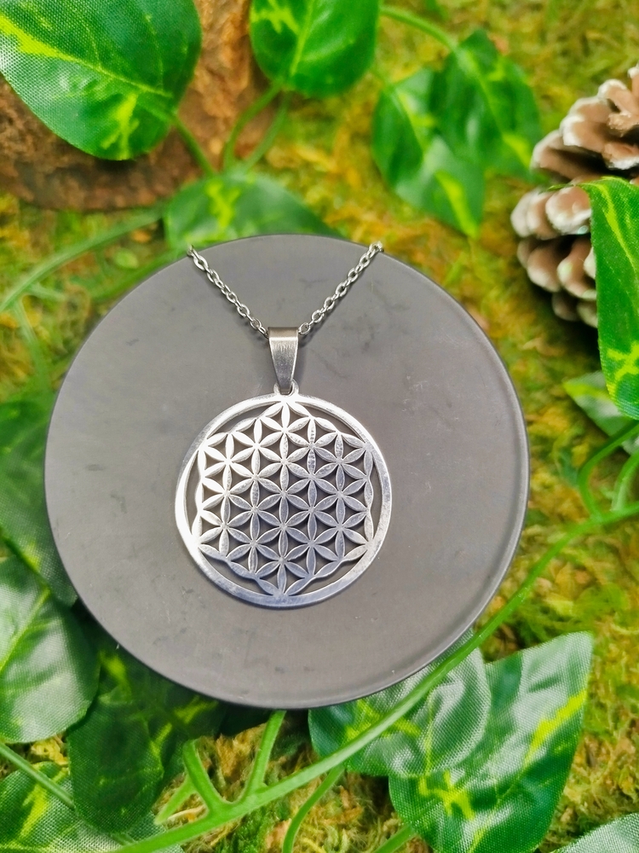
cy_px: 426
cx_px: 320
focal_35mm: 24
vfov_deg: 71.6
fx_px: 591
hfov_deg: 56.8
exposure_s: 1/33
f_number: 1.7
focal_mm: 5.31
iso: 200
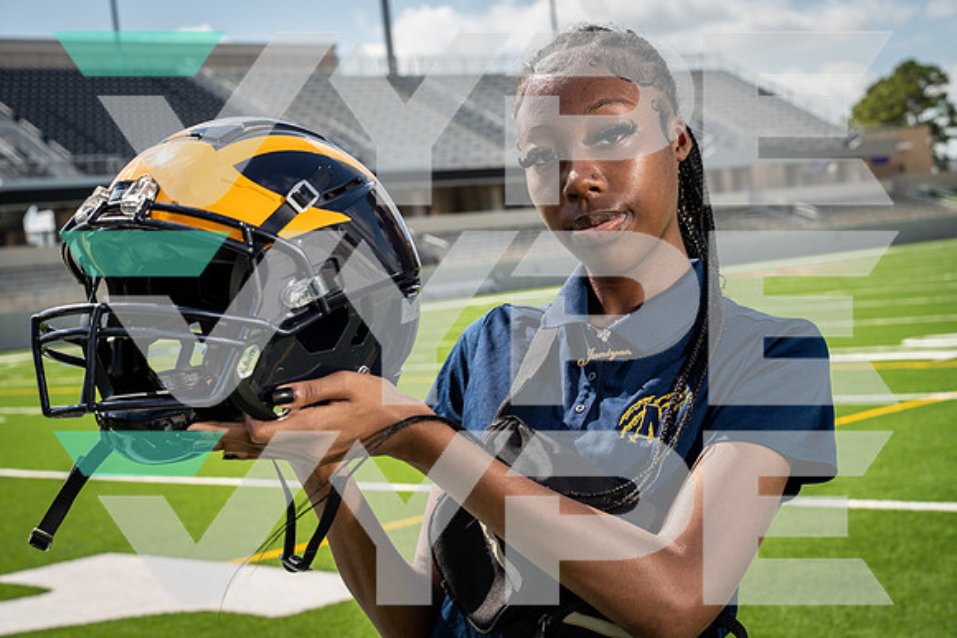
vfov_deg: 20.6
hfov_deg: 30.5
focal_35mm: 66
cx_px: 478
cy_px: 319
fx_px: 1755
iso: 125
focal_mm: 66
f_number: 8
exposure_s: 1/250
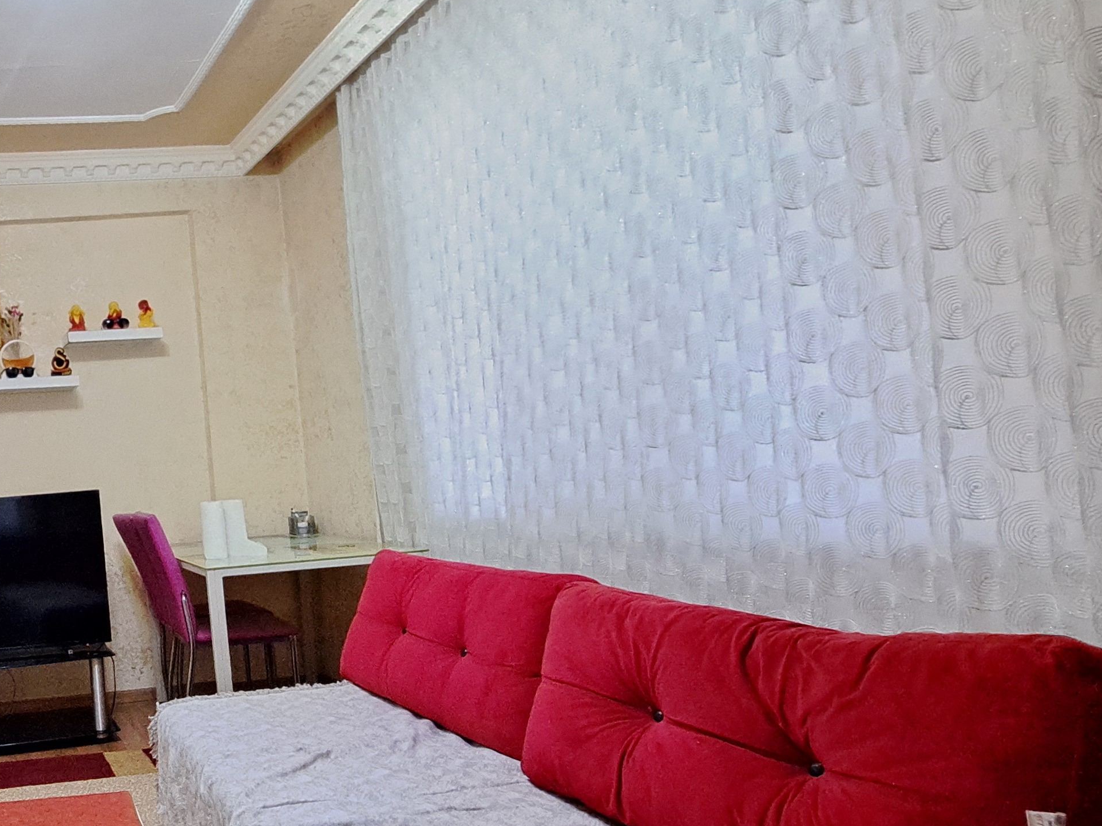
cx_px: 38
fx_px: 859
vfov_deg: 51.1
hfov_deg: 53.6
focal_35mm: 27
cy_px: 487
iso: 400
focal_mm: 1.74
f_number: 2.2
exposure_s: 1/25
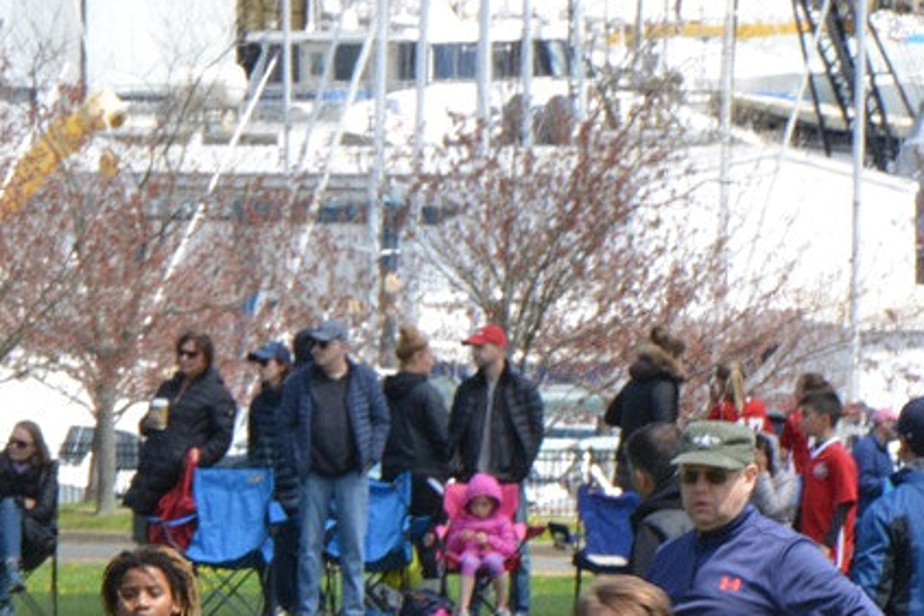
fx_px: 19402
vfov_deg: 1.8
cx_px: 273
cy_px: 1082
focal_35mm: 756
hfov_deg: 2.7
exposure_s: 1/125
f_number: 22
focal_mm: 200
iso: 800
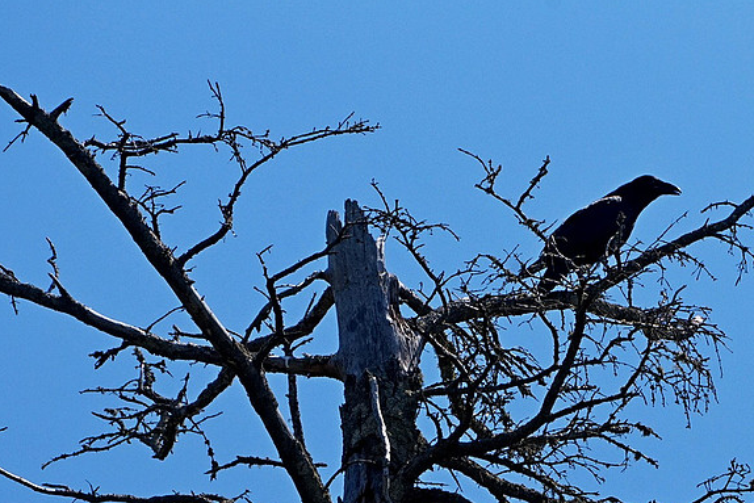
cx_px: 481
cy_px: 306
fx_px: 9196
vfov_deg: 3.1
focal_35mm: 439
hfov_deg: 4.7
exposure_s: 1/1600
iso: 800
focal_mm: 210
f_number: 10
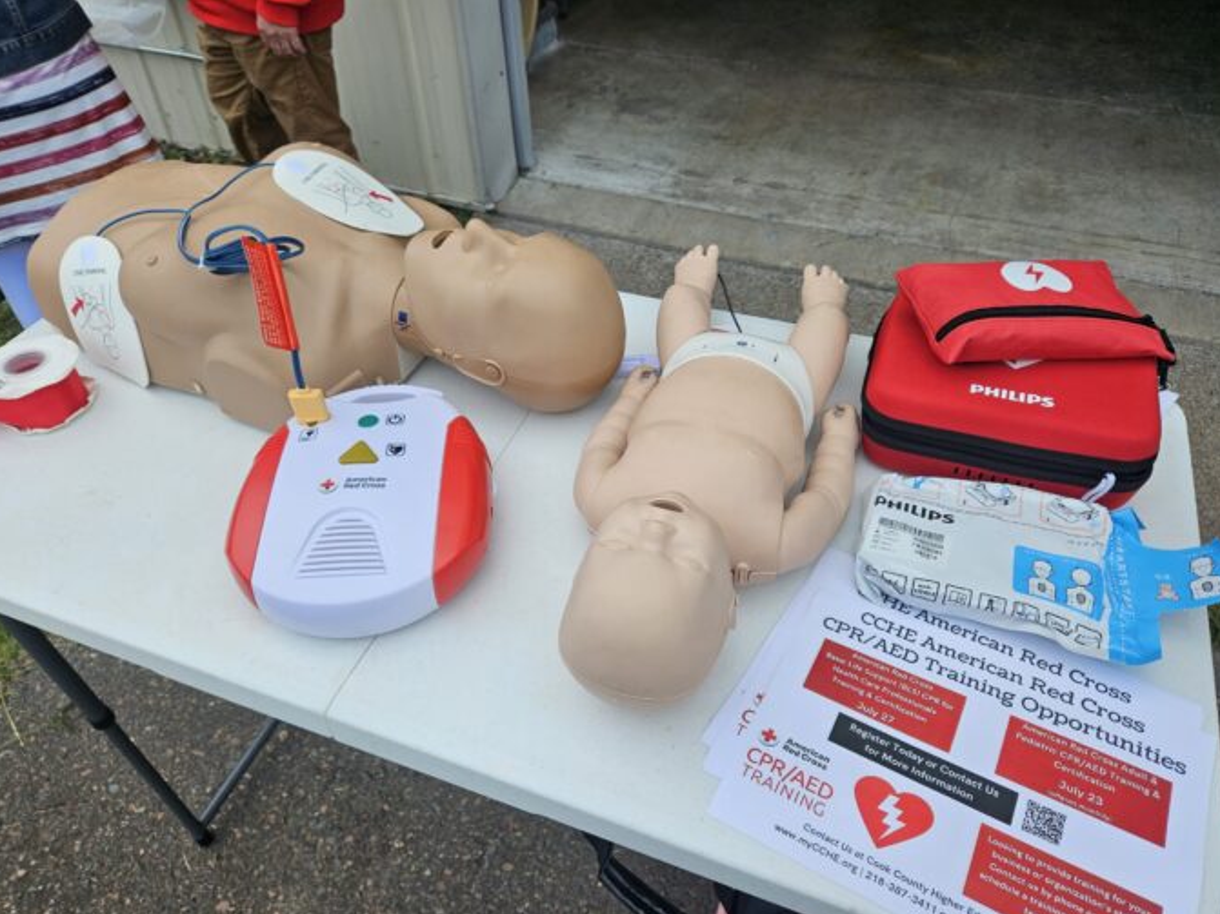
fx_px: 846
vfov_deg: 56.8
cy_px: 475
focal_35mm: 24
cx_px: 598
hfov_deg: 71.6
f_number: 1.8
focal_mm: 5.4
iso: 25
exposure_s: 1/1814
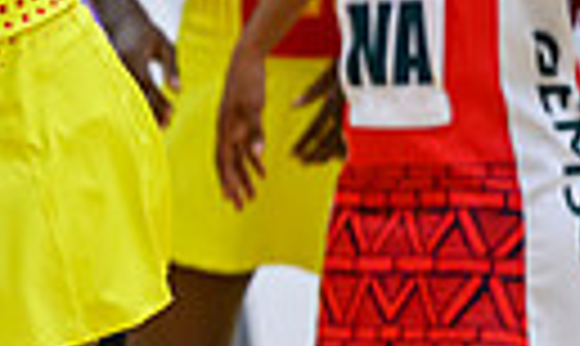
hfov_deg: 2.0
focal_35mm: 1062
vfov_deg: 1.2
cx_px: -424
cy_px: 130
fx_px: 16578
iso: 4000
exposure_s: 1/1000
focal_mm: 200
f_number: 3.2
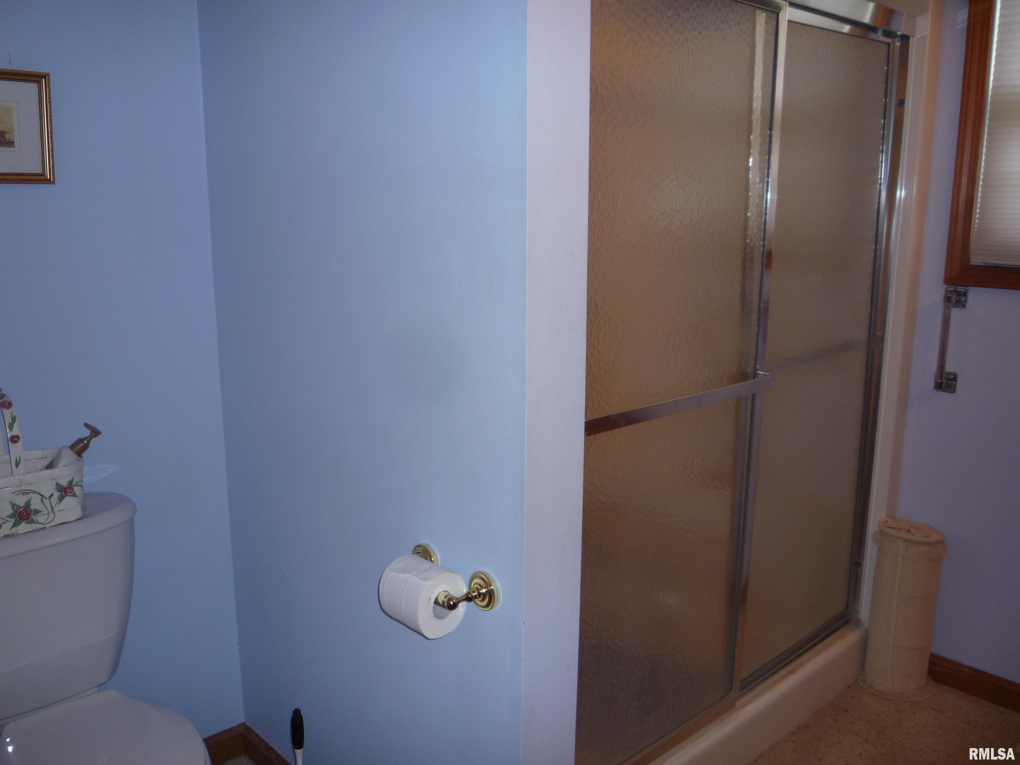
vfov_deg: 46.8
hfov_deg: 60.0
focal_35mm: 30
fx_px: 884
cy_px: 382
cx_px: 510
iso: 100
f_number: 3.3
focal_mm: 5.2
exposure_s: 1/30
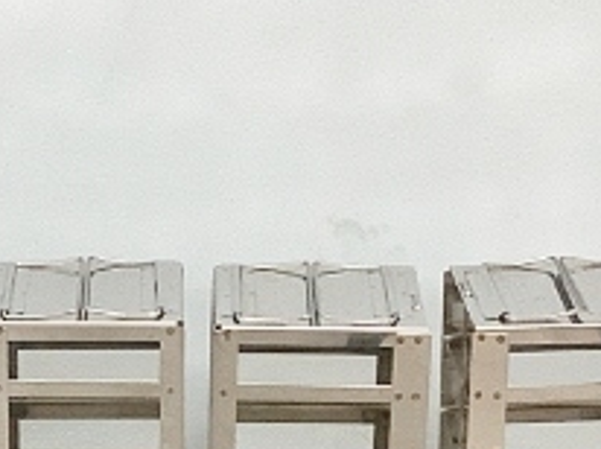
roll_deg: -0.2
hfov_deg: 12.7
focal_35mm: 154
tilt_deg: -24.1
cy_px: 531
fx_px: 2671
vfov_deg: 9.5
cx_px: 18
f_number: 2.4
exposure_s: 1/60
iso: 200
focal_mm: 3.3
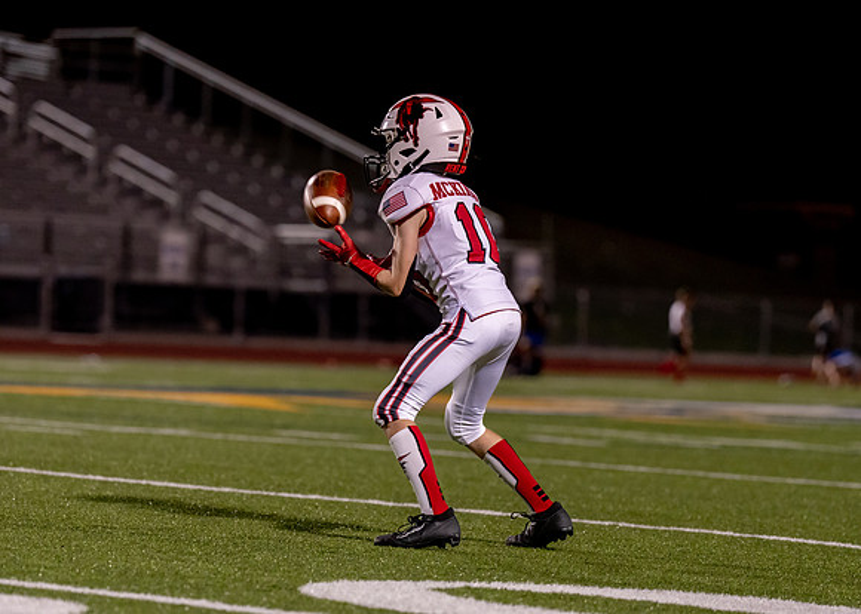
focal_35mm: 199
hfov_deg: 10.1
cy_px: 402
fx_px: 4867
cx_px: 396
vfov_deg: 7.2
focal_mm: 138
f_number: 2.8
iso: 2000
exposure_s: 1/1000
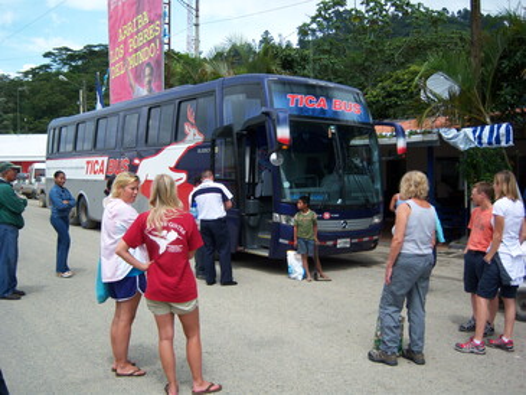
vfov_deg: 39.7
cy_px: 198
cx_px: 263
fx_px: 547
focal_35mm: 36
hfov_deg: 51.3
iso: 80
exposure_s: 1/1000
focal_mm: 7.5
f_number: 2.8
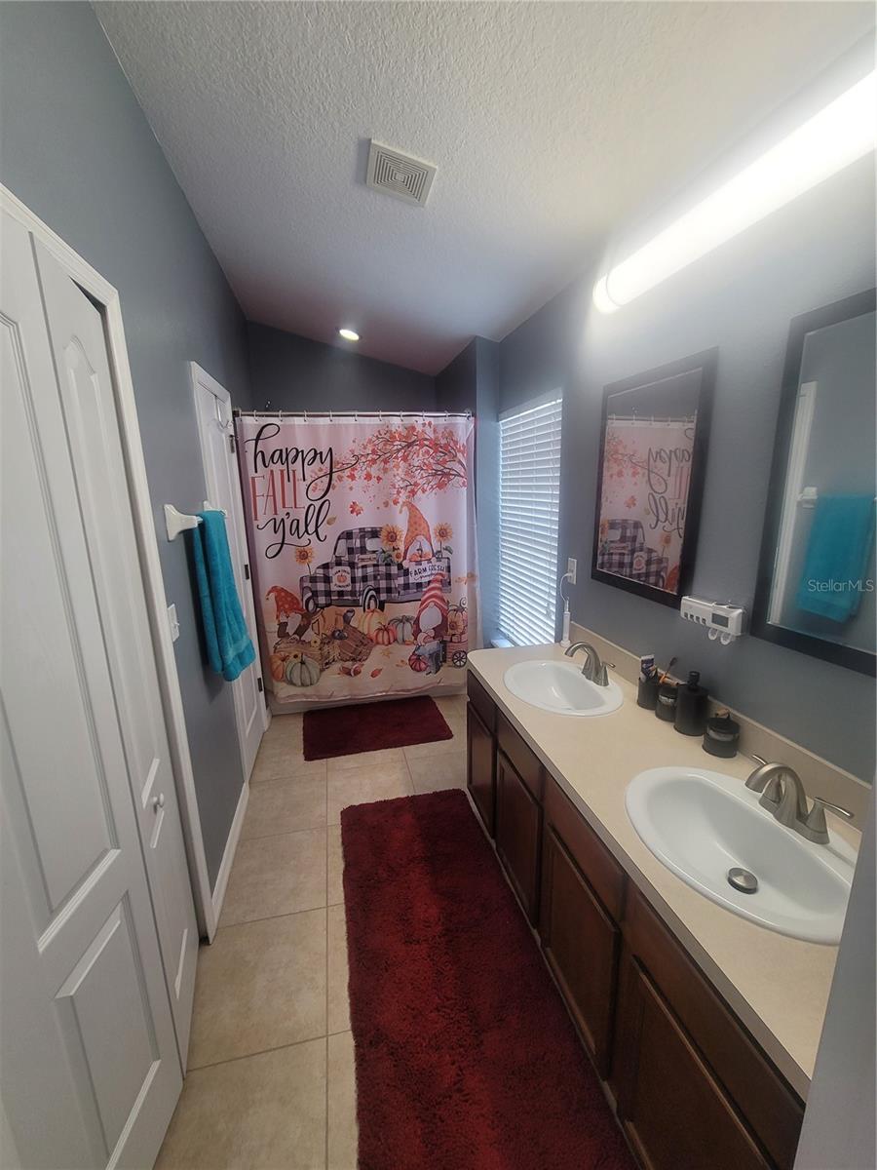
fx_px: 439
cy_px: 585
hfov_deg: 89.9
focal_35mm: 13
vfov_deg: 106.2
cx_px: 438
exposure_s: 1/60
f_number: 2.2
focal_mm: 2.2
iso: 100
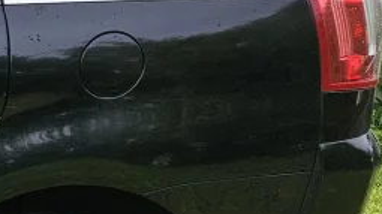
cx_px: -487
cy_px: 331
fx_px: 1275
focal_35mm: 126
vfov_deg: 9.3
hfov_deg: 13.4
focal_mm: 5.4
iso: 50
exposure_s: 1/1005
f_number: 1.8
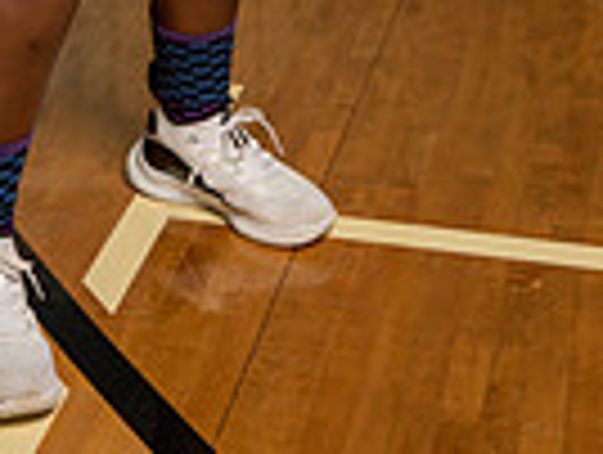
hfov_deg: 16.8
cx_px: 86
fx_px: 2024
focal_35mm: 116
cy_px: -544
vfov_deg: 11.2
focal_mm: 36
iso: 320
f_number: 5.6
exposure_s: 1/250
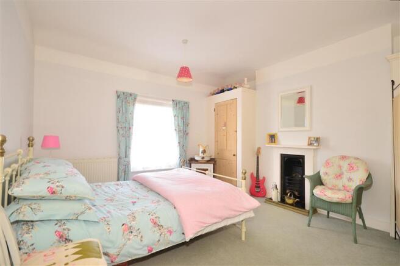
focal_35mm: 16
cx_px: 200
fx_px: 183
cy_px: 133
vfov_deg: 72.0
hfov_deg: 95.0
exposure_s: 1/10
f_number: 5
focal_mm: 11
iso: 200
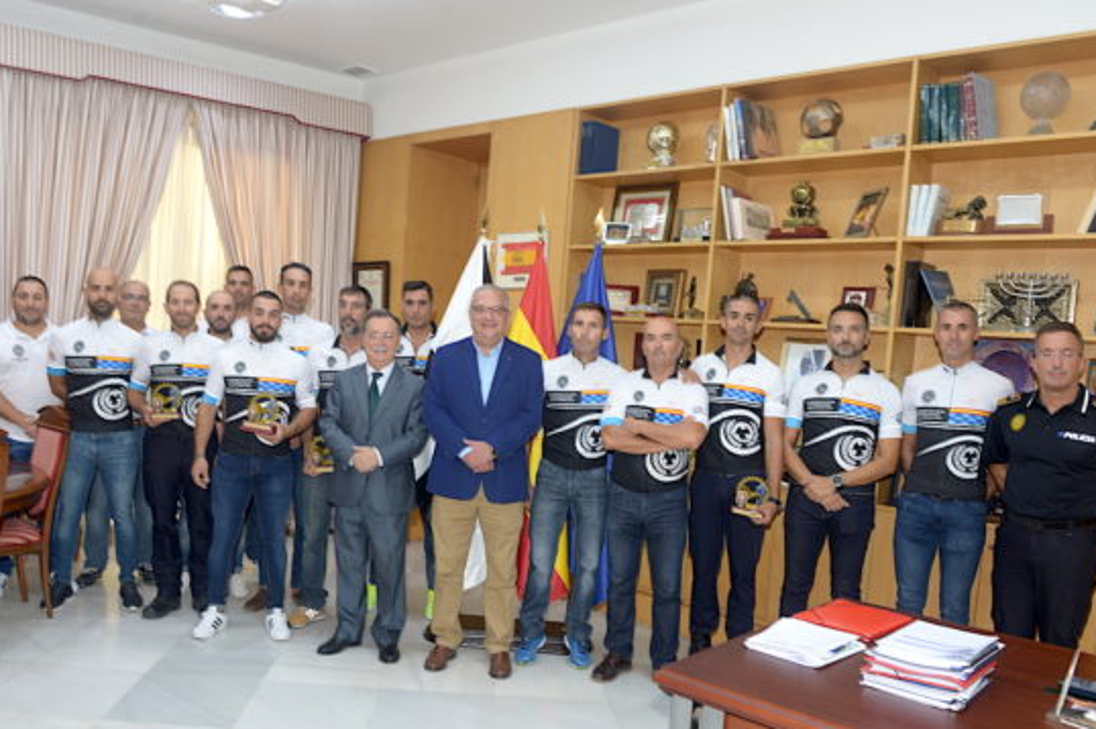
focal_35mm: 29
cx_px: 495
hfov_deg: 63.6
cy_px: 427
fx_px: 882
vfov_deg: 44.7
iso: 500
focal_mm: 24
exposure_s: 1/60
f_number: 6.3
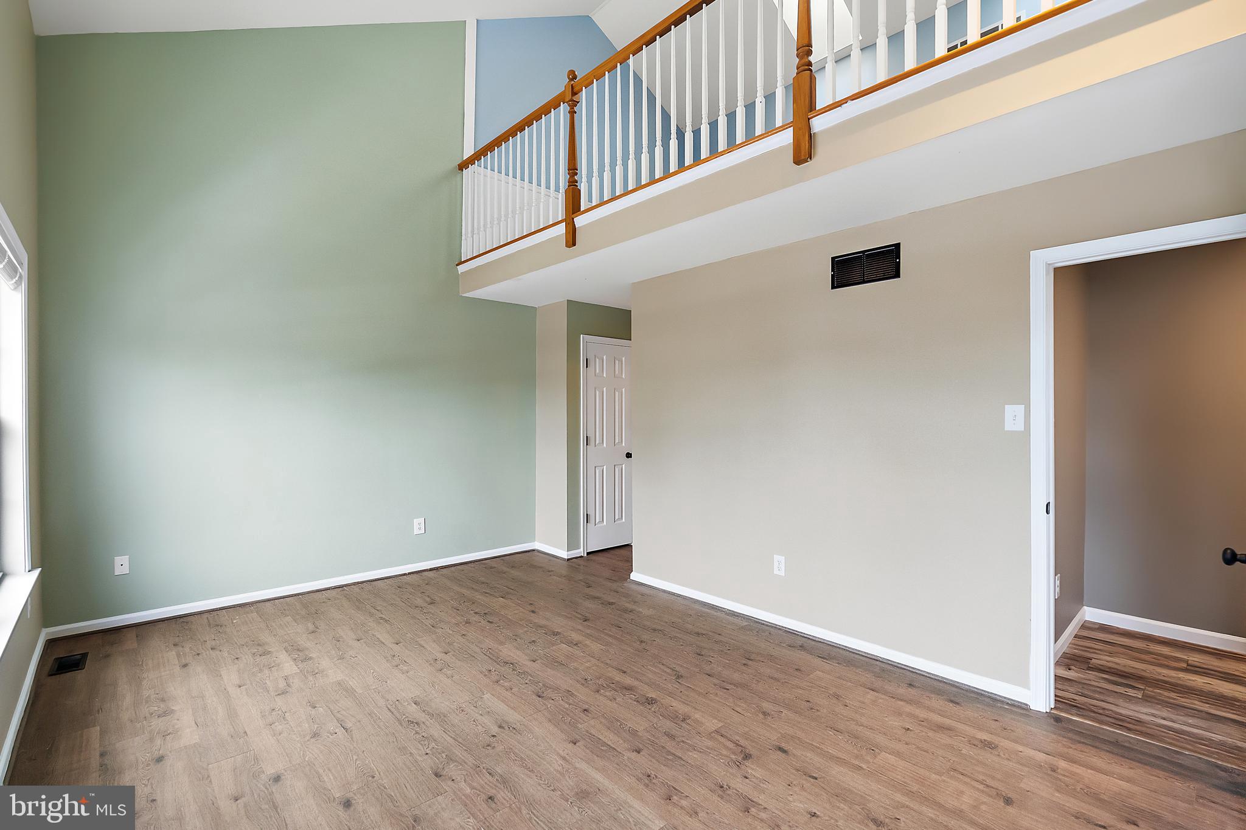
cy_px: 415
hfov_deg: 96.7
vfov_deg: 73.7
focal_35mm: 16
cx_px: 623
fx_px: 554
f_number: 4
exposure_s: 1/80
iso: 4000
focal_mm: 16
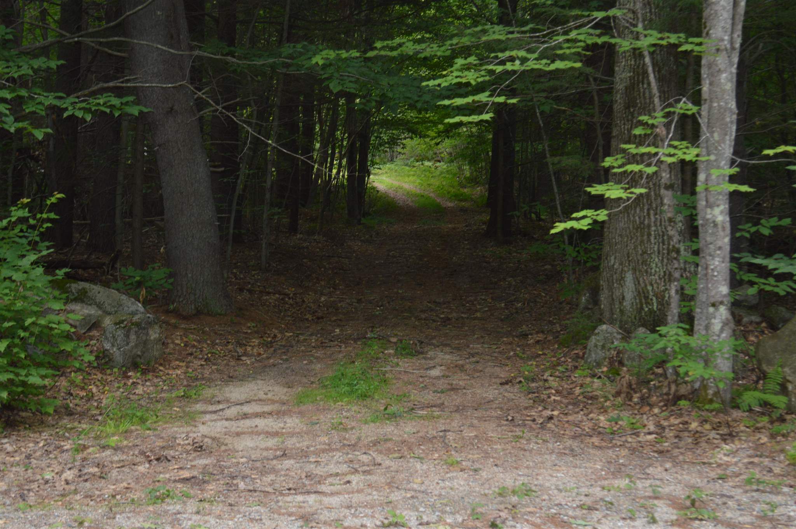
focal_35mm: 60
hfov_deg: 33.4
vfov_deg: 22.6
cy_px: 264
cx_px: 398
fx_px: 1325
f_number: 5.3
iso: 560
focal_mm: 40
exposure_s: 1/60
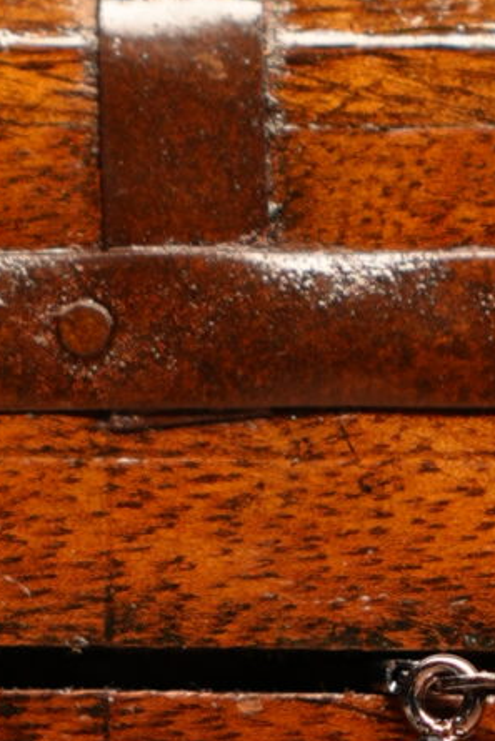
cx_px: 546
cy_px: 1147
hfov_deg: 4.6
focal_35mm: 299
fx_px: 6162
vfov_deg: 6.8
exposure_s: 1/160
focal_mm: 35
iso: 100
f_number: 2.2
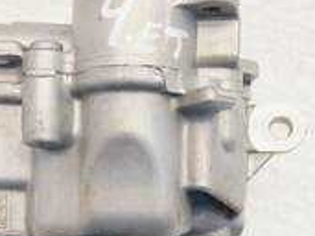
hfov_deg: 26.6
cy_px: 177
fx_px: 664
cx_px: 109
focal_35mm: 73
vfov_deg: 20.0
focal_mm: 13
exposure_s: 1/80
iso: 200
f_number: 3.5
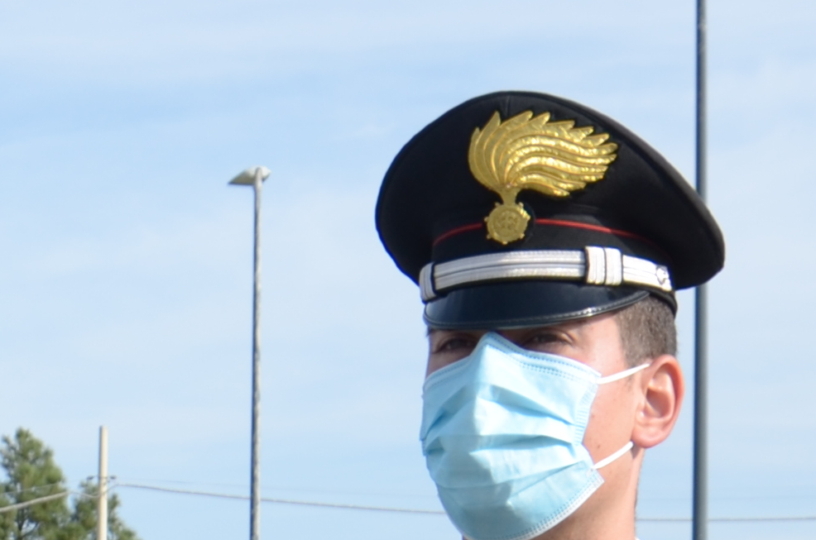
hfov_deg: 14.3
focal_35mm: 135
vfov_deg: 9.4
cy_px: 1134
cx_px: -388
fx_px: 3054
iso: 100
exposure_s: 1/320
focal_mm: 18
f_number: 5.6
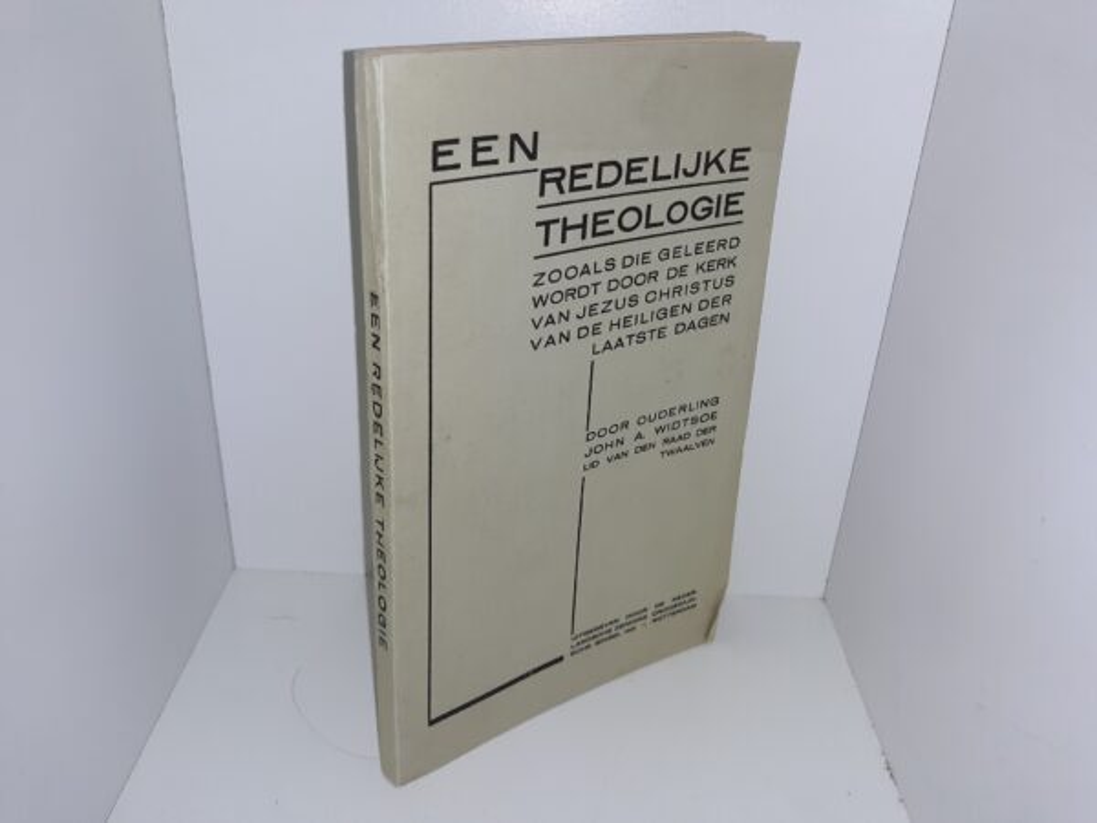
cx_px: 548
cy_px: 412
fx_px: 887
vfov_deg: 49.7
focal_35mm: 28
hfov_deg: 63.4
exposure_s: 1/197
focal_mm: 3.7
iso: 40
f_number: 1.7
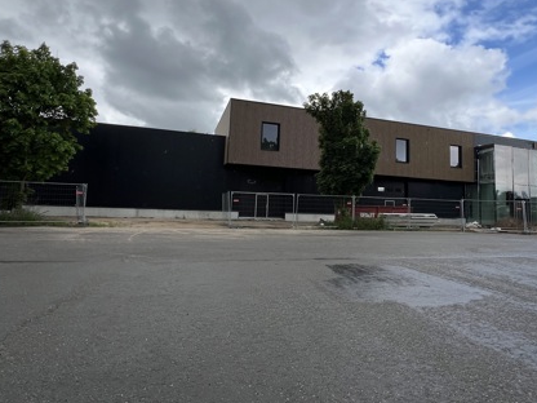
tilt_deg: +6.6
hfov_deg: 81.5
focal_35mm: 20
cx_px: 296
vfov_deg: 65.6
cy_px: 170
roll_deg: -2.5
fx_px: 310
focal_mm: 1.57
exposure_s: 1/821
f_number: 1.8
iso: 32
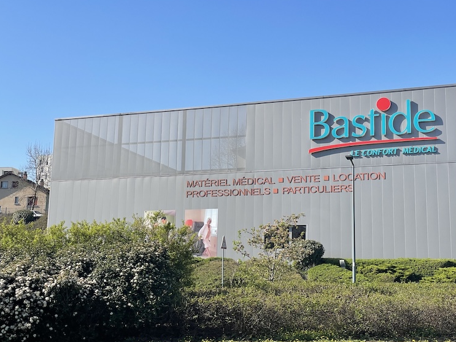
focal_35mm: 56
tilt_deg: +10.9
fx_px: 738
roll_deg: -1.7
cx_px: 228
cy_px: 166
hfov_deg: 34.4
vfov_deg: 26.1
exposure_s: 1/1410
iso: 25
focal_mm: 6
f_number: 2
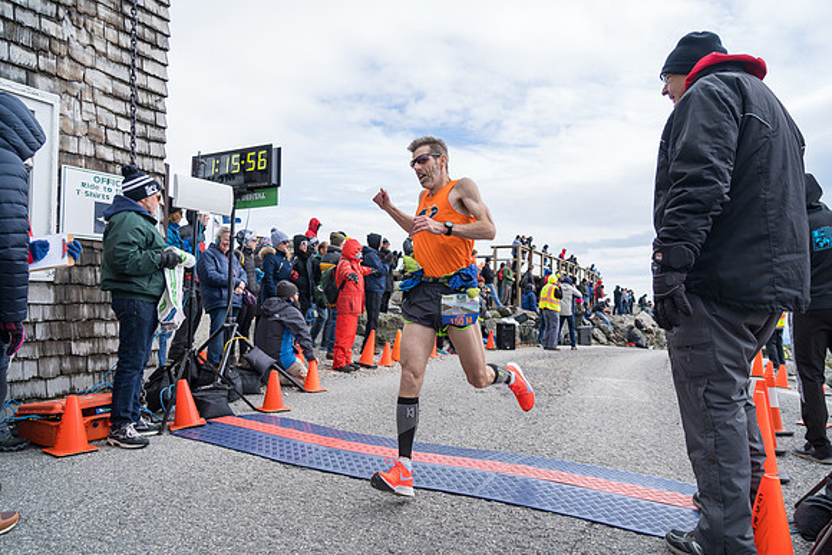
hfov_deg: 73.7
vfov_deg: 53.2
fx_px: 555
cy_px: 278
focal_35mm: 24
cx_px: 416
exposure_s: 1/1000
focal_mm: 24
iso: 200
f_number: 4
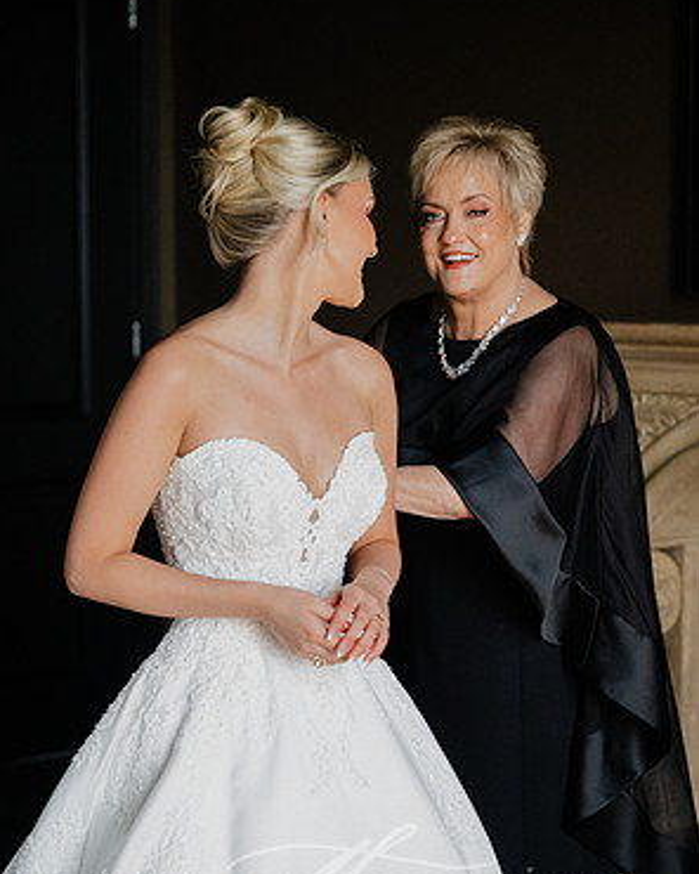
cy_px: 458
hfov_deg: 19.2
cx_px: 347
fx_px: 2069
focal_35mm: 80
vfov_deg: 23.8
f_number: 2.8
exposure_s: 1/200
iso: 3600
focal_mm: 70
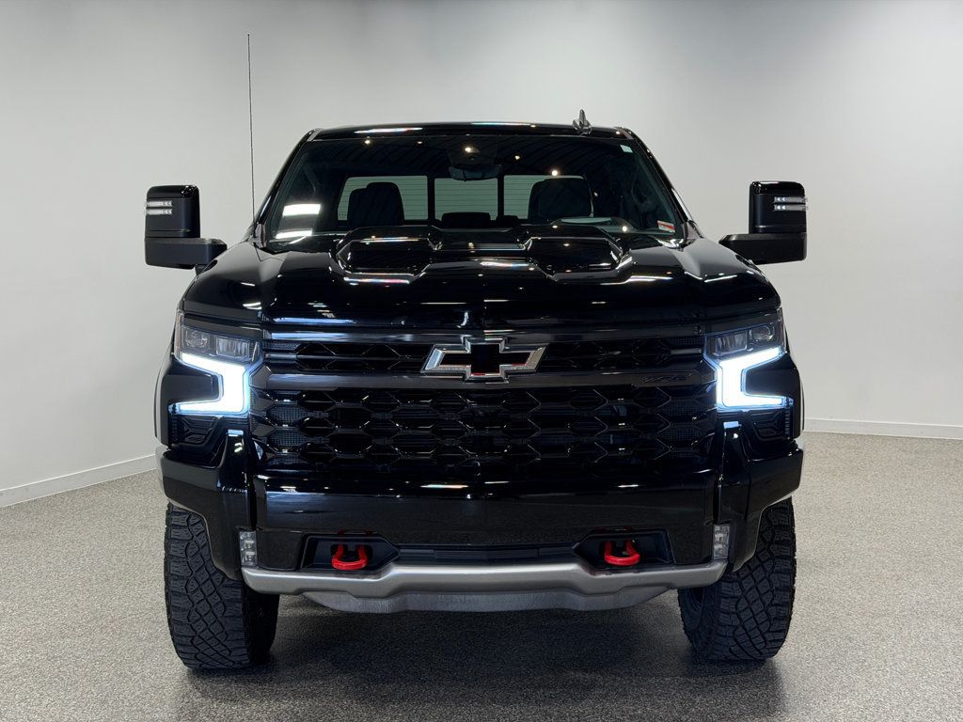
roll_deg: +0.9
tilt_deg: -5.3
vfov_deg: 30.3
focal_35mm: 48
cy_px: 361
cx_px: 482
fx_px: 1335
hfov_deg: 39.7
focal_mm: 6.76
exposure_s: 1/186
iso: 64
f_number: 1.78
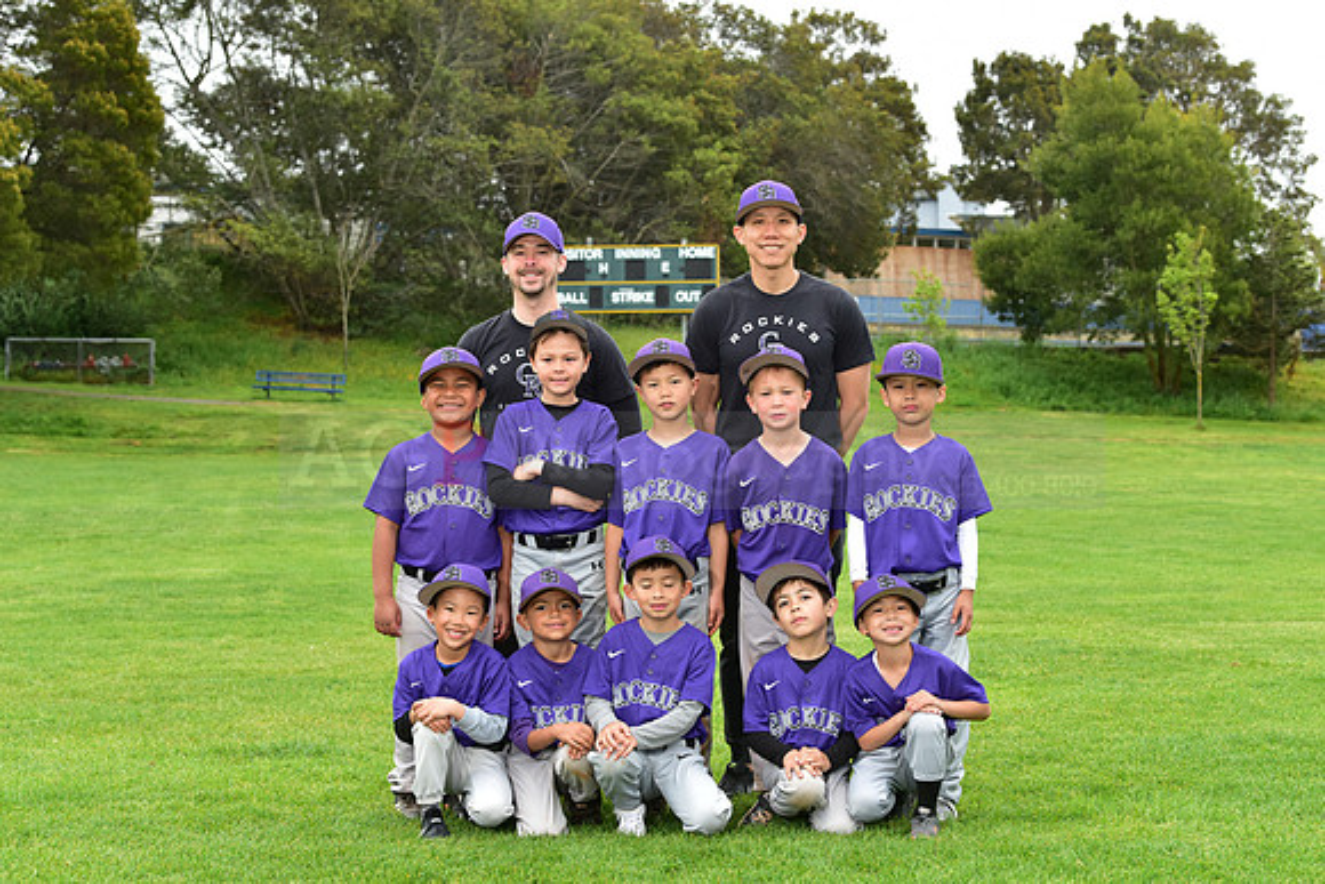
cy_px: 442
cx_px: 662
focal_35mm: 70
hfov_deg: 28.8
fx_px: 2577
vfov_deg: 19.5
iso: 400
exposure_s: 1/160
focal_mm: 70
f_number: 7.1
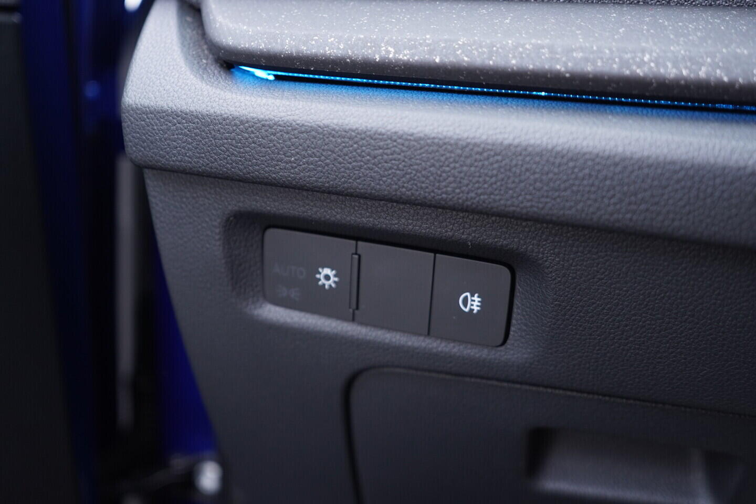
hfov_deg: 53.1
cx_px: 378
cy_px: 252
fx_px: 756
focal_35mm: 36
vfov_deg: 36.9
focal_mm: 24
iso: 400
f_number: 2.8
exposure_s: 1/40
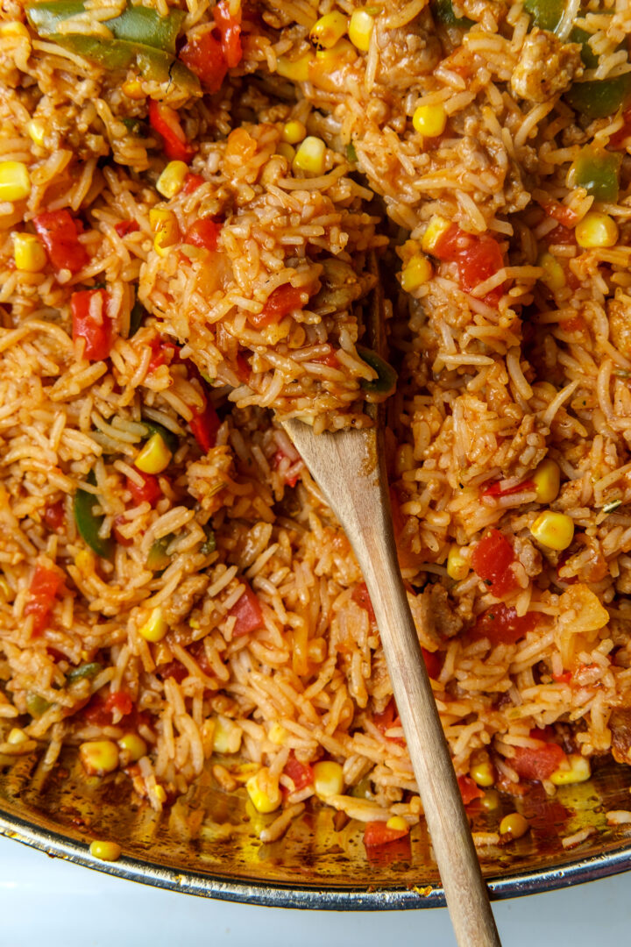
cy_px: 474
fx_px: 1393
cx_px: 316
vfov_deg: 37.5
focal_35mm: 53
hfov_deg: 25.5
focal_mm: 35
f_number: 8
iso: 200
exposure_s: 1/125
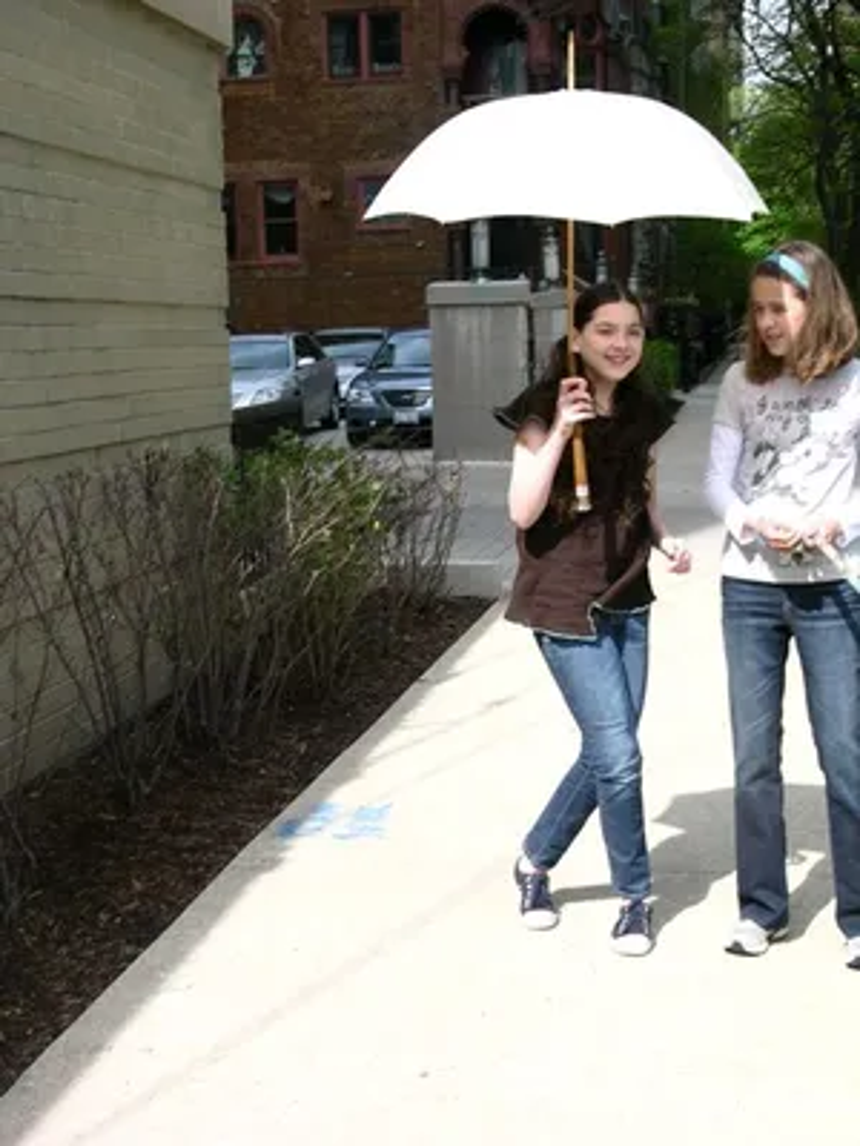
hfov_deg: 22.3
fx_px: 2186
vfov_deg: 29.4
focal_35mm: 66
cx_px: 430
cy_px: 573
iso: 50
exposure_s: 1/130
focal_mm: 16.8
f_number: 5.2
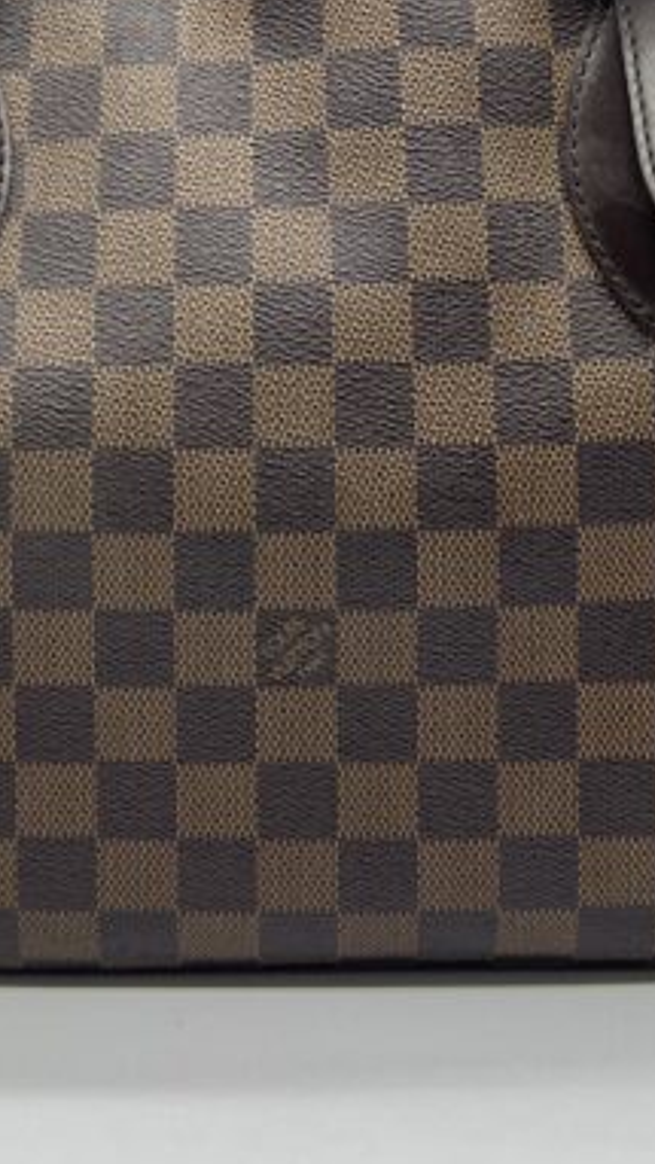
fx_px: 2346
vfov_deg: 26.1
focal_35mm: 76
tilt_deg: -7.1
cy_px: -67
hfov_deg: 15.9
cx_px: 286
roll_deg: -0.1
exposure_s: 1/100
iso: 40
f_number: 1.5
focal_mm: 5.7
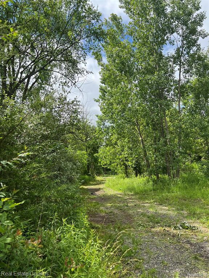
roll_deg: +3.3
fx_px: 209
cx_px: 104
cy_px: 139
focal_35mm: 26
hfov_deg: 53.1
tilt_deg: +7.9
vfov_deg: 67.3
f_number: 1.5
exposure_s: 1/2571
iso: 50
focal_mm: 5.7
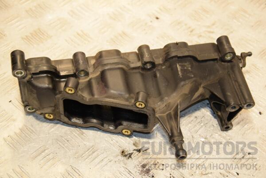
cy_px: 89
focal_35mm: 78
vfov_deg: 17.5
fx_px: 576
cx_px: 133
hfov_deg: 26.0
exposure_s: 1/160
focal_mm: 52
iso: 800
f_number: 5
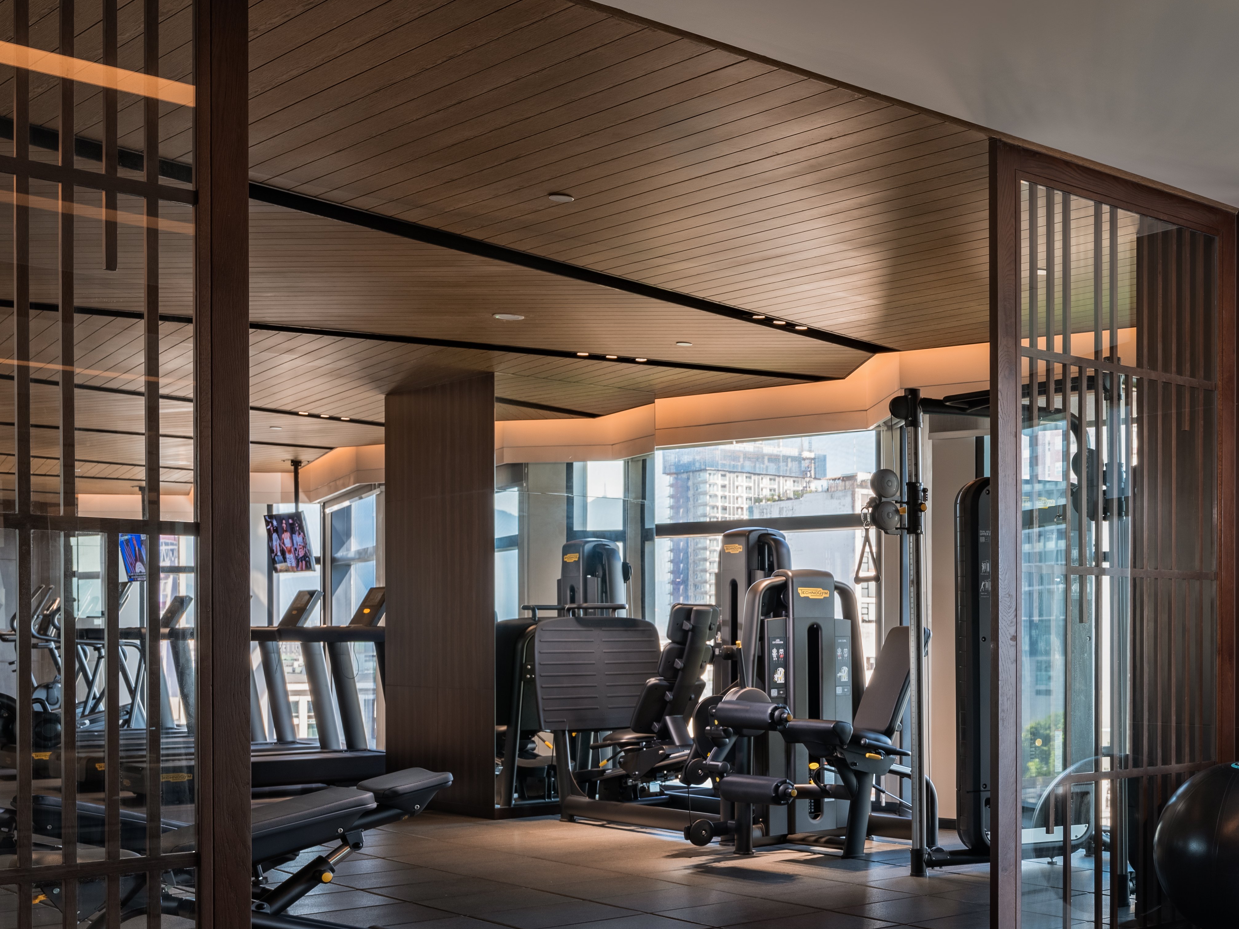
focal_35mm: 45
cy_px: 654
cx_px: 1248
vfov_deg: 31.8
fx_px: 1611
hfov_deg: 37.5
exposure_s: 1/10
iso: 200
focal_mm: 27.8
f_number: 8
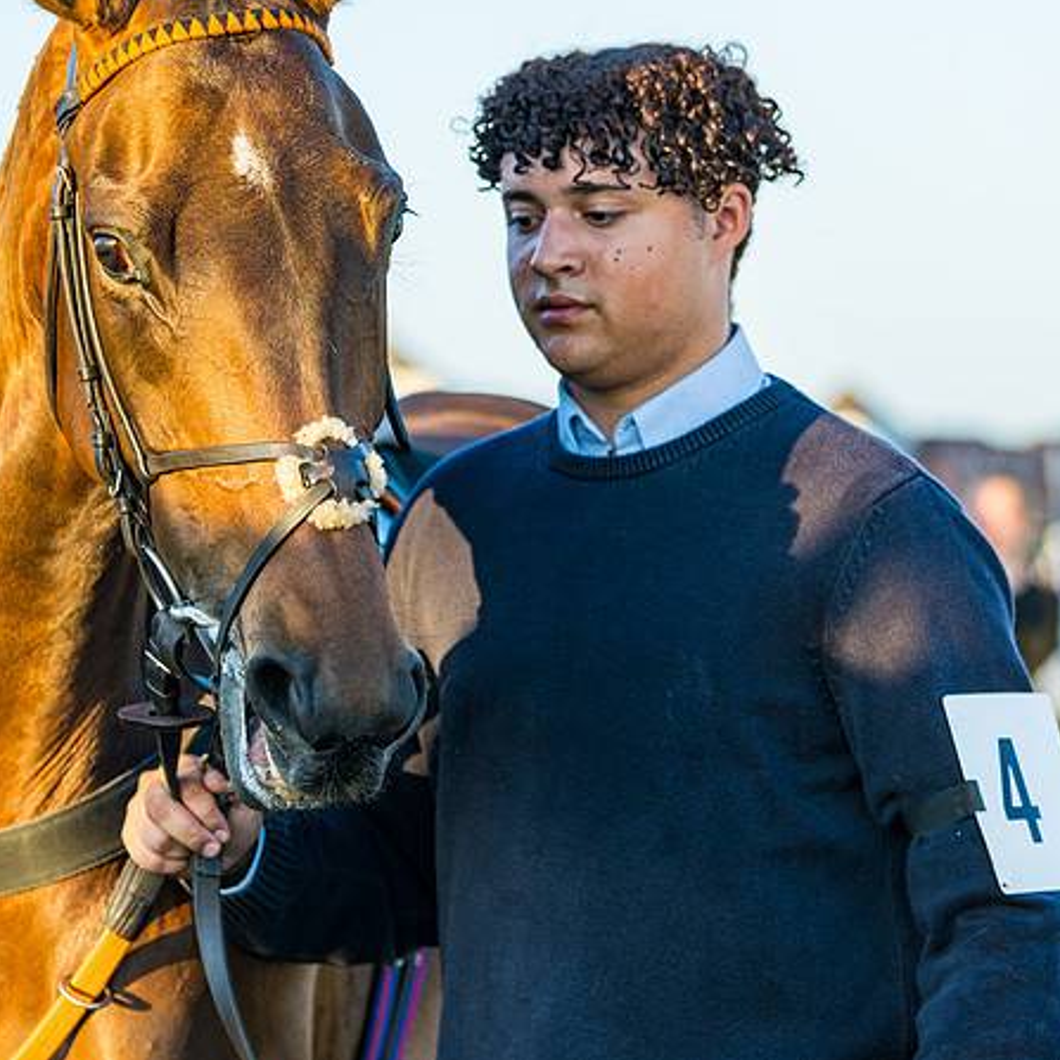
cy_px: 465
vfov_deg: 11.0
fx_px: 5508
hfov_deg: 11.0
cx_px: 545
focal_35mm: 159
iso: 400
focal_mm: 102
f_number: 4
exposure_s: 1/640
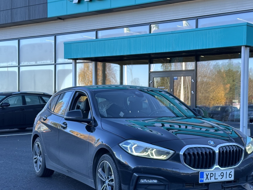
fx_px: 482
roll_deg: -0.8
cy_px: 120
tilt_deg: -1.0
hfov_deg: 29.3
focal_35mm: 66
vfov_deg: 22.2
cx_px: 149
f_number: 1.78
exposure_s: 1/244
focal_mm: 6.86
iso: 64
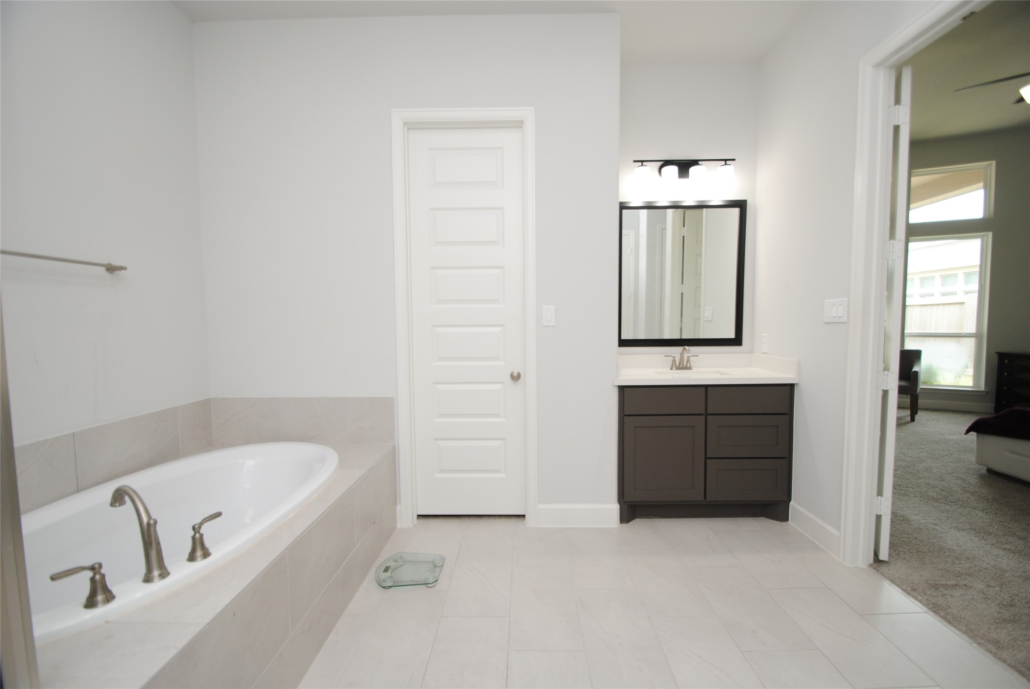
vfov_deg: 77.5
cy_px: 344
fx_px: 430
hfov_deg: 100.3
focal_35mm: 15
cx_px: 515
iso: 200
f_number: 4
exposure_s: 1/60
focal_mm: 10
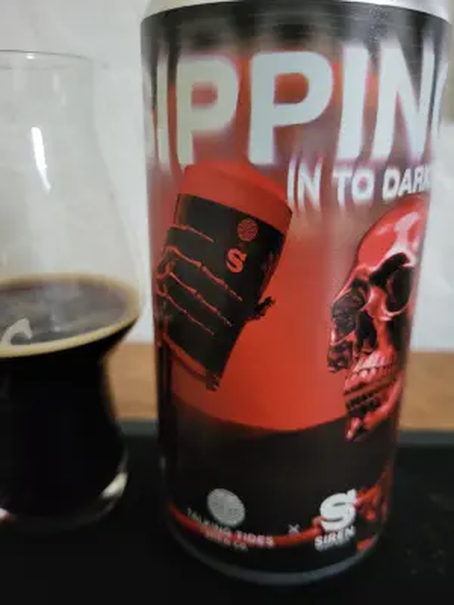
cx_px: 227
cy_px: 302
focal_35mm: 26
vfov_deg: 67.3
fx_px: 455
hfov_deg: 53.1
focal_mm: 5.4
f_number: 1.8
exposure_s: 1/20
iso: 1250
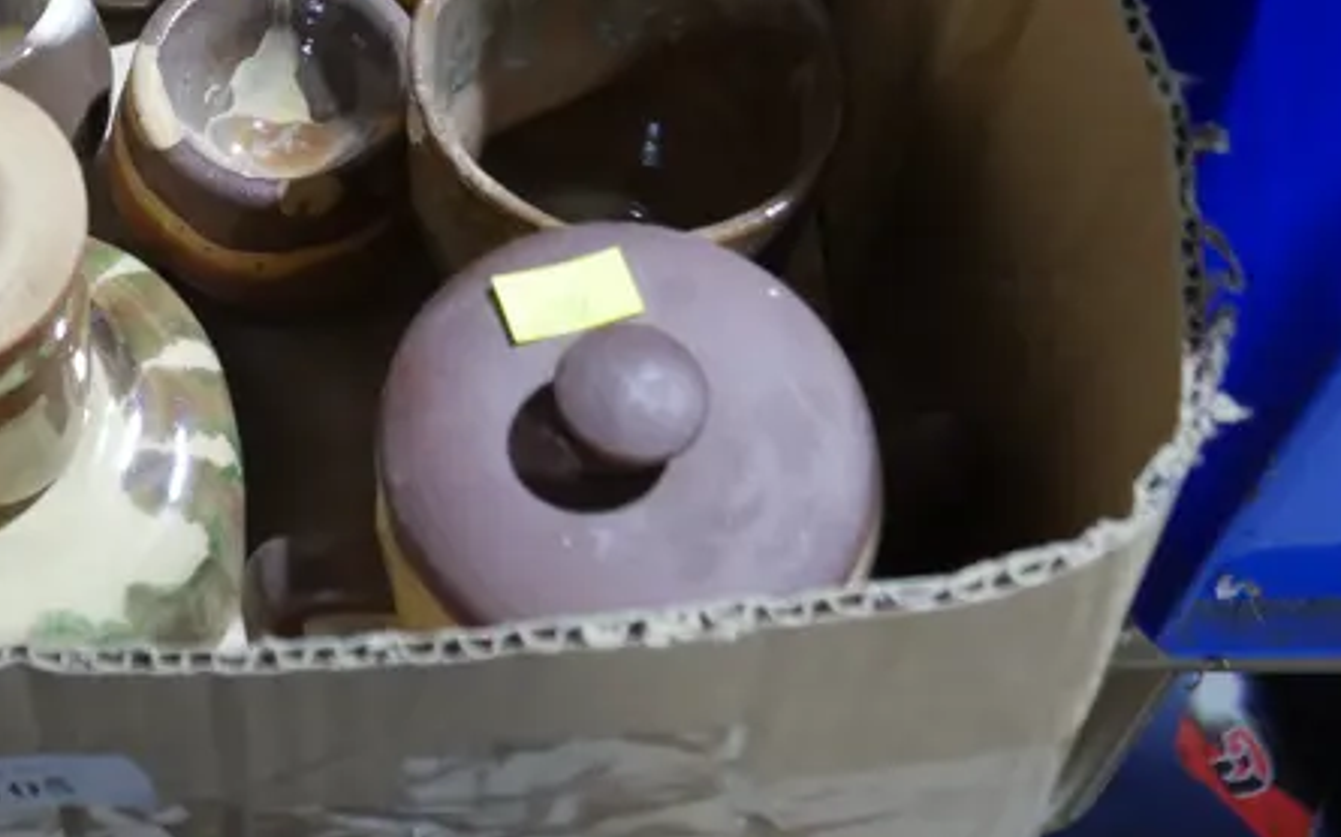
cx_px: 121
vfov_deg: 15.1
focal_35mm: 83
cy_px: -194
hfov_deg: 24.2
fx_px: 3033
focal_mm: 17
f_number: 4
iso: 640
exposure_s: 1/60
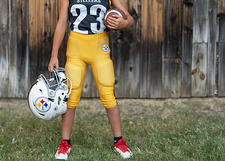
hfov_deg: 23.9
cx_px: 99
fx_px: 530
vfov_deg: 17.1
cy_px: 43
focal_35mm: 83
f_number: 1.2
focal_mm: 50
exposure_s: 1/2000
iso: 100
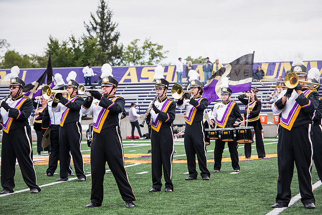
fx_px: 1208
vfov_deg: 10.2
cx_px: 161
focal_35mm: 135
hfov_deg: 15.2
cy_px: 108
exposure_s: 1/400
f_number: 5.6
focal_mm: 135
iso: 640
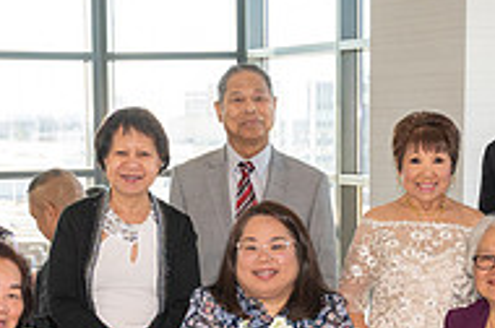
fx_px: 1386
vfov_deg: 13.4
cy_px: 299
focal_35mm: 101
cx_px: 294
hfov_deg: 20.2
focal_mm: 33
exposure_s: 1/200
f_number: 5.6
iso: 1000
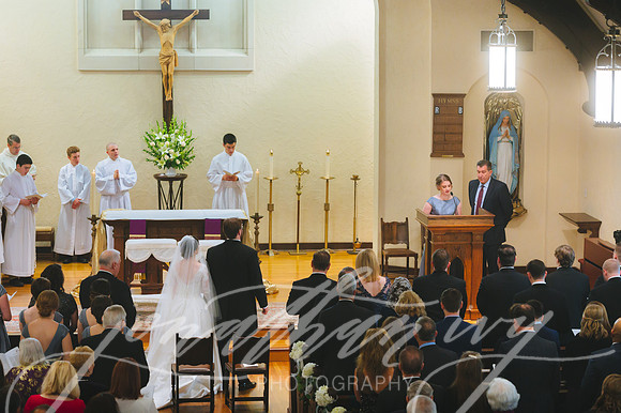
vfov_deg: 13.7
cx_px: 310
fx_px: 1724
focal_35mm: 100
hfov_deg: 20.4
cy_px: 206
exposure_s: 1/200
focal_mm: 100
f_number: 2.8
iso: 2500
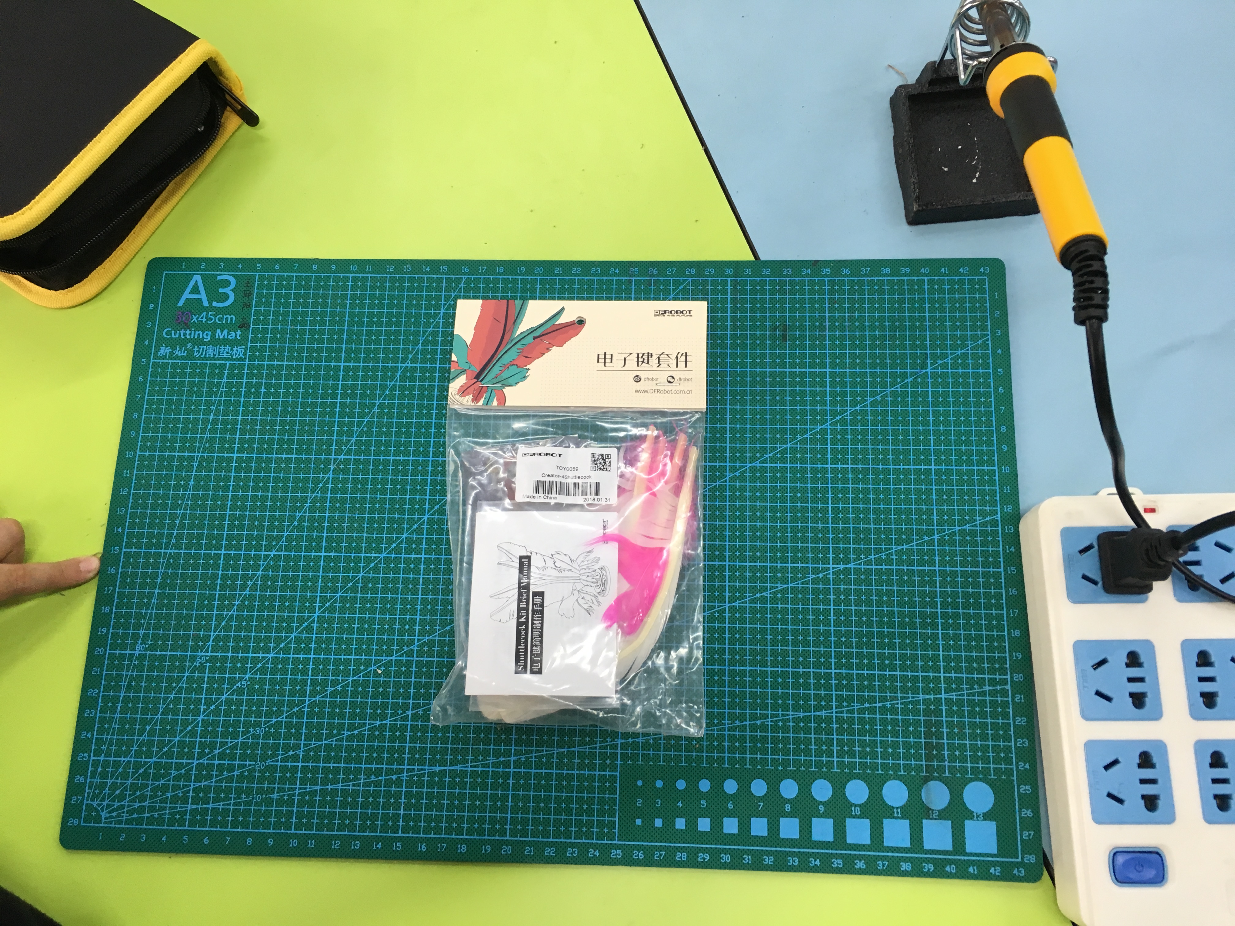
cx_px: 618
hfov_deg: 61.7
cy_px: 463
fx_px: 1035
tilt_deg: -74.2
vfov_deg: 48.2
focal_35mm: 29
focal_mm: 4.15
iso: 50
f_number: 2.2
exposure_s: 1/33
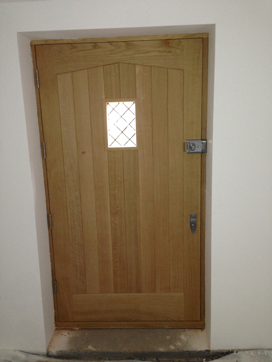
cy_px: 181
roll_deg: +2.0
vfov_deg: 55.4
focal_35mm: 33
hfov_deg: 42.9
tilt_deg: -7.5
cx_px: 136
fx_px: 346
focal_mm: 4.12
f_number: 2.4
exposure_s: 1/17
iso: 160
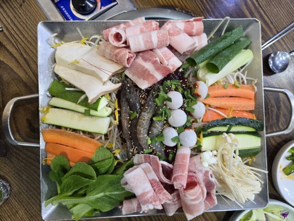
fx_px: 195
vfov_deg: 58.9
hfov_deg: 73.9
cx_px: 147
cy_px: 110
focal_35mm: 23
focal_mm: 6.3
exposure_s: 1/120
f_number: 1.7
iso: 250
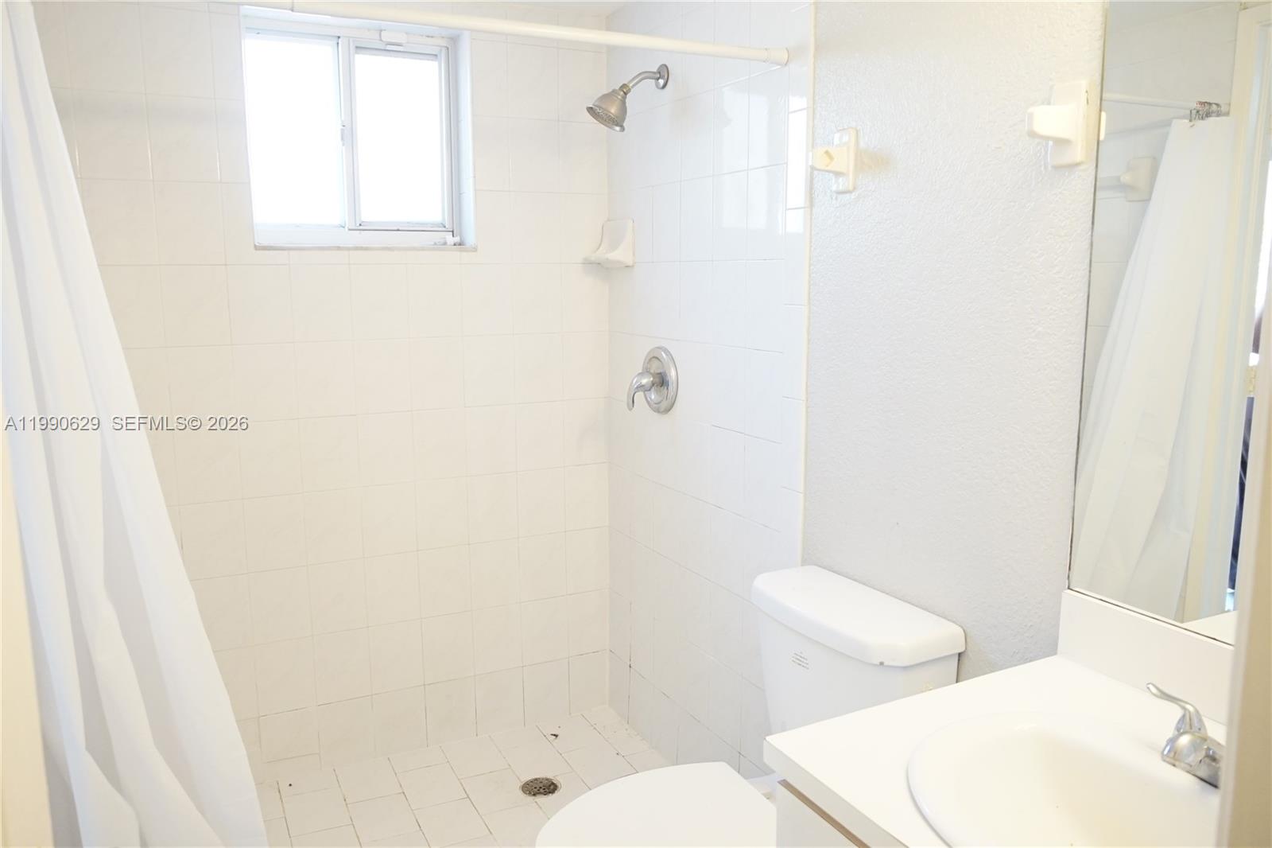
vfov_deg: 47.9
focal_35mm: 27
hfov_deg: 67.4
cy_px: 424
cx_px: 636
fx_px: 954
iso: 1000
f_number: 3.5
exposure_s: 1/60
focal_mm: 18
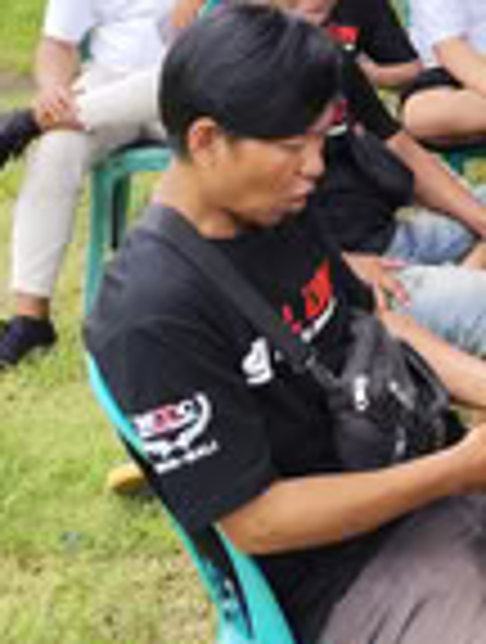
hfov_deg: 17.4
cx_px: 720
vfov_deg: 24.3
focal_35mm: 77
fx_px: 1435
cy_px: 27
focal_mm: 6.19
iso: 50
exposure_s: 1/381
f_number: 1.65
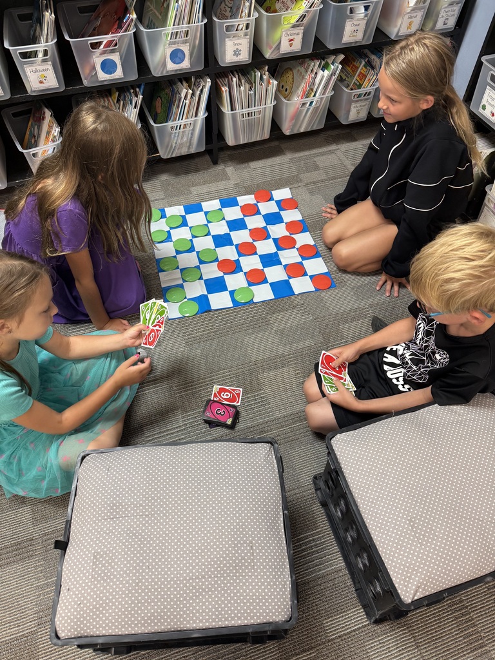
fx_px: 458
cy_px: 330
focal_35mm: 24
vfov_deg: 71.6
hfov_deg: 56.8
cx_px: 248
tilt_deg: -53.1
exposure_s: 1/60
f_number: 1.78
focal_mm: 6.76
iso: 160
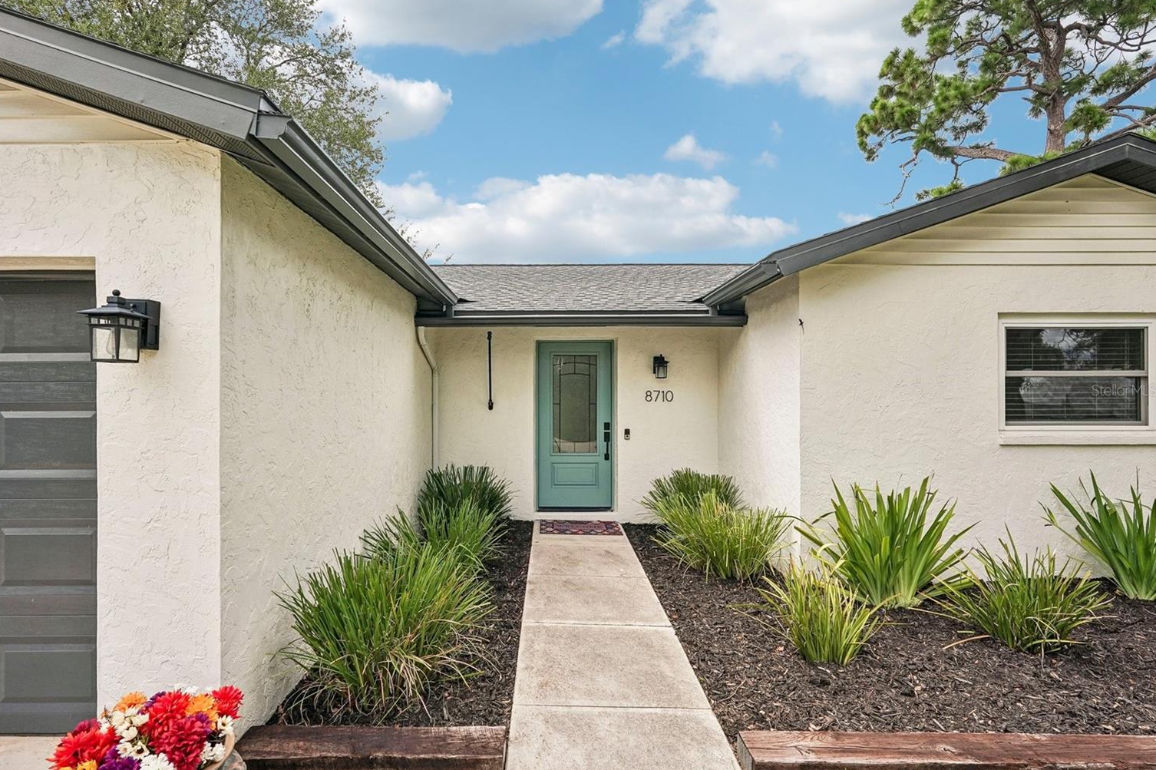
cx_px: 546
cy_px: 390
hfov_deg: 91.4
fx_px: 563
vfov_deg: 68.7
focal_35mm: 18
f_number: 8
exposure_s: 1/500
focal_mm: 16.5
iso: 400
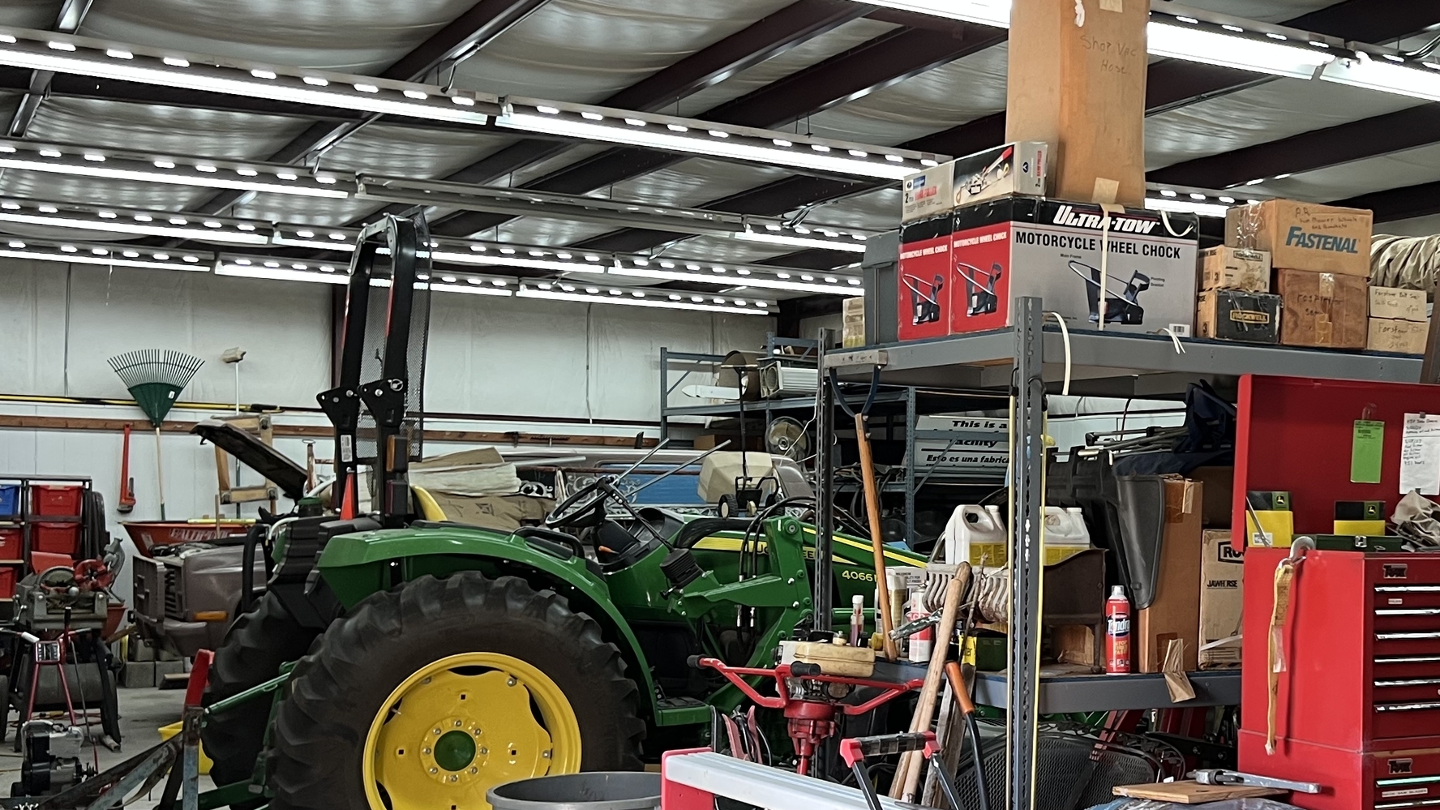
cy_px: 535
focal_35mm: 49
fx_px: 1871
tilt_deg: -0.8
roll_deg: +0.1
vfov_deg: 24.3
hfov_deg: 41.1
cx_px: 1049
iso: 100
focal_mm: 5.7
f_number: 1.5
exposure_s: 1/60
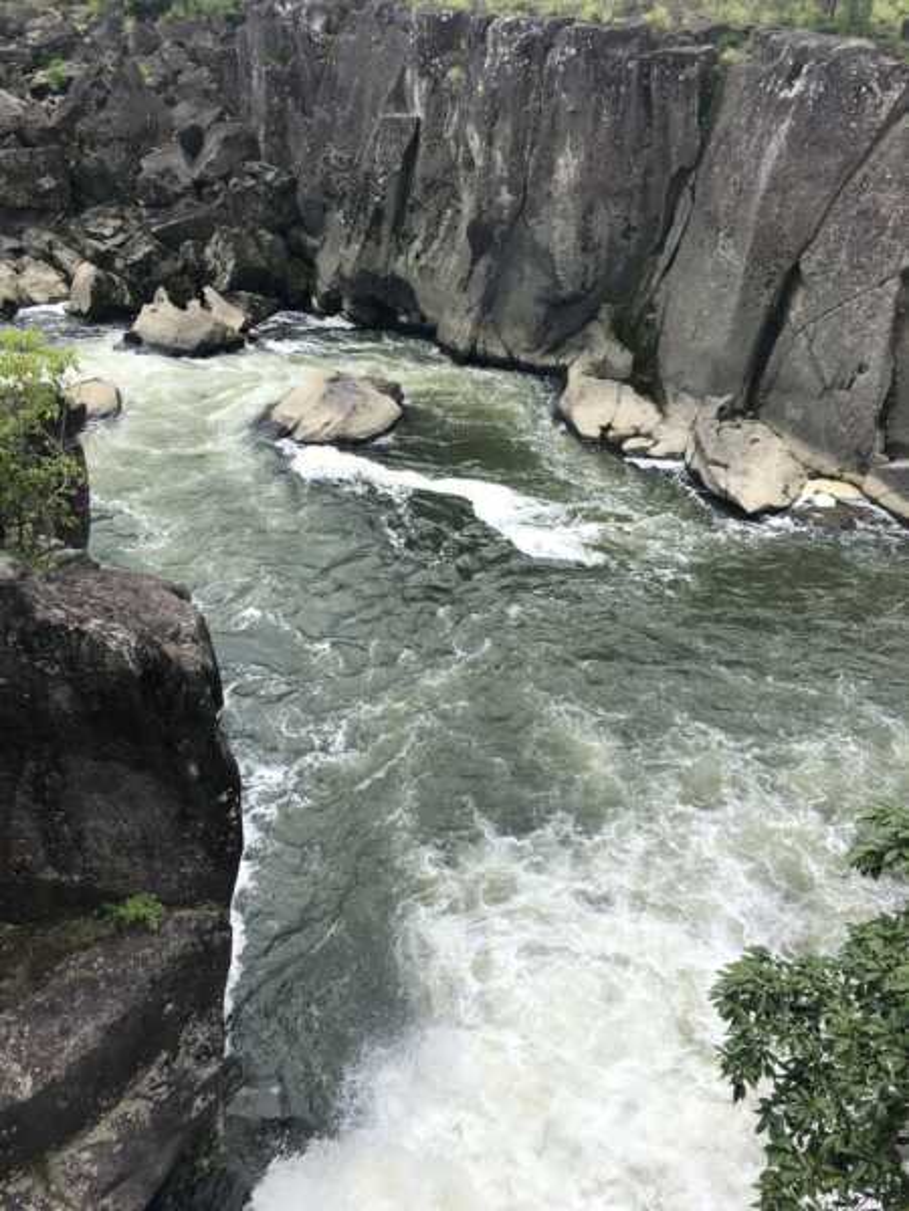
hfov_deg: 49.7
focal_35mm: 28
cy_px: 606
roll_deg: -2.2
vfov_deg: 63.4
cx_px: 454
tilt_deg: -33.1
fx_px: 980
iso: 20
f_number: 1.8
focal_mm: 3.99
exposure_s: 1/1200
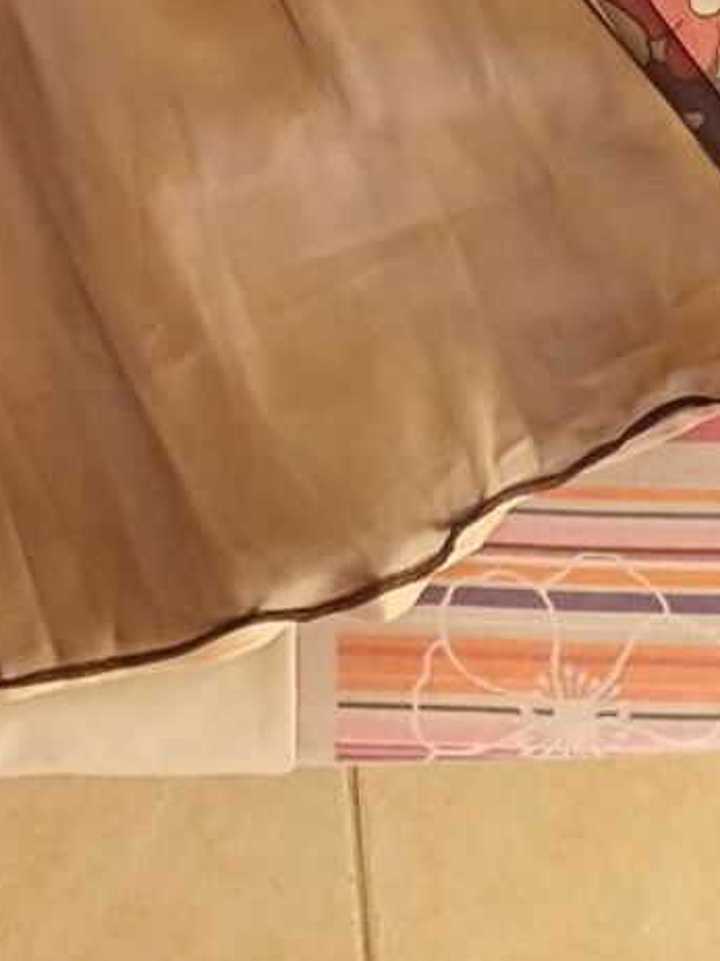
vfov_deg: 23.9
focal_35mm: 72
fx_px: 1998
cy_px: -269
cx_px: -205
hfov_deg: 19.0
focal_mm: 4.65
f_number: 1.8
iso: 640
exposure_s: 1/25
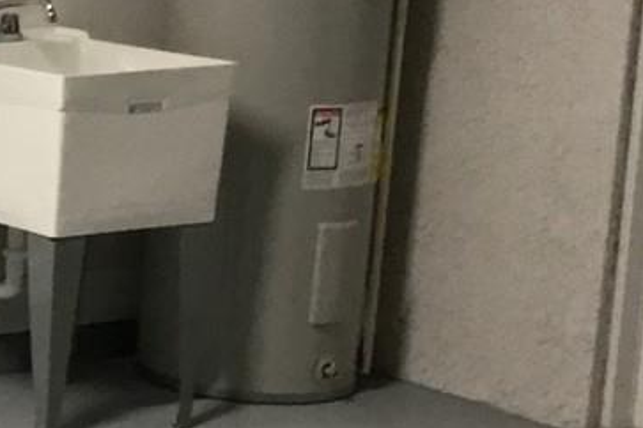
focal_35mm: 142
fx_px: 2536
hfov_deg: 12.5
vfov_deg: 9.7
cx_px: -700
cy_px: 195
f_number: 2.4
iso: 80
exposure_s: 1/30
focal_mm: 3.3
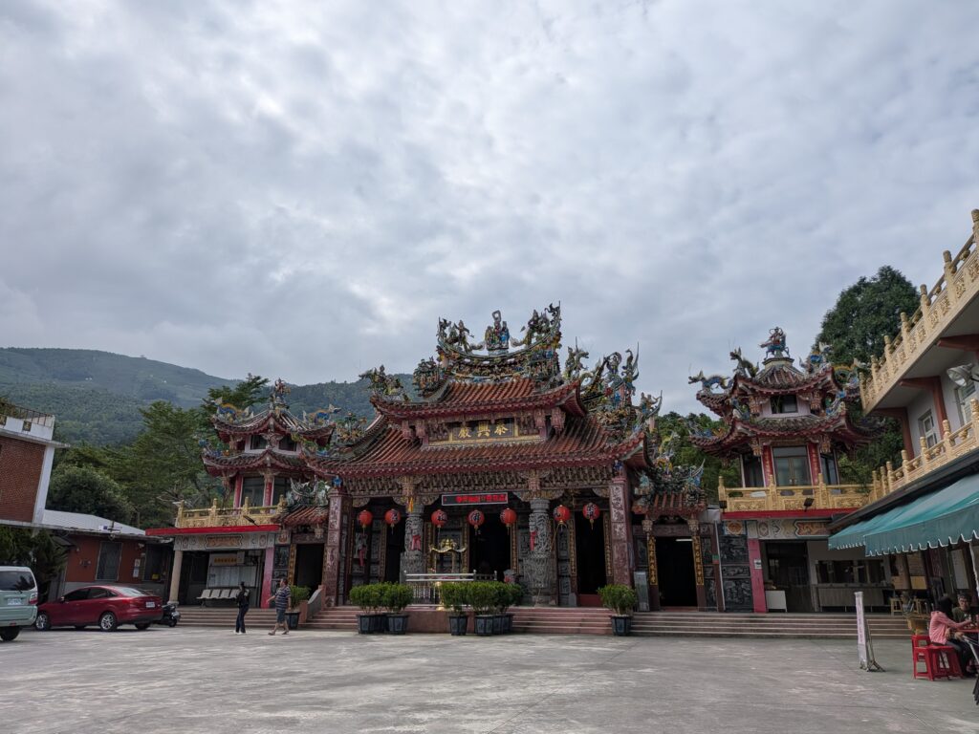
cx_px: 490
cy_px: 367
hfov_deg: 71.6
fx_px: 679
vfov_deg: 56.8
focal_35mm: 24
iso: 29
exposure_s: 1/2551
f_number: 1.7
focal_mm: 4.53
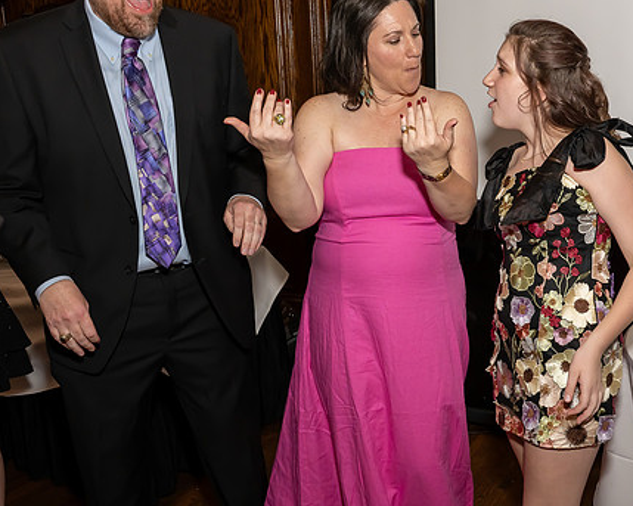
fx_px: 824
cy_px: 238
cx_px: 492
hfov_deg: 40.5
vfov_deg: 34.1
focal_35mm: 44
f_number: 8
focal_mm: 24
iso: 640
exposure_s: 1/250
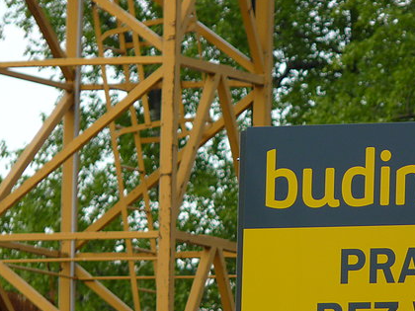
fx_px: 8068
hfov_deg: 2.9
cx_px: 391
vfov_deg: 2.2
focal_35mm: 673
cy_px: 319
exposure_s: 1/125
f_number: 3.7
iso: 80
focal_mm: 55.8
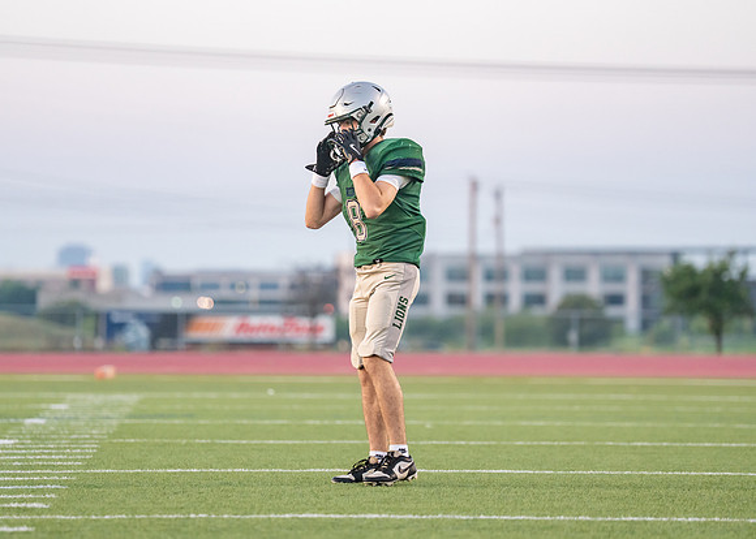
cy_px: 293
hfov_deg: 10.2
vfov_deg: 7.3
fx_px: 4251
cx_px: 386
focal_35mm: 198
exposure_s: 1/1250
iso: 1600
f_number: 2.8
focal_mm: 152
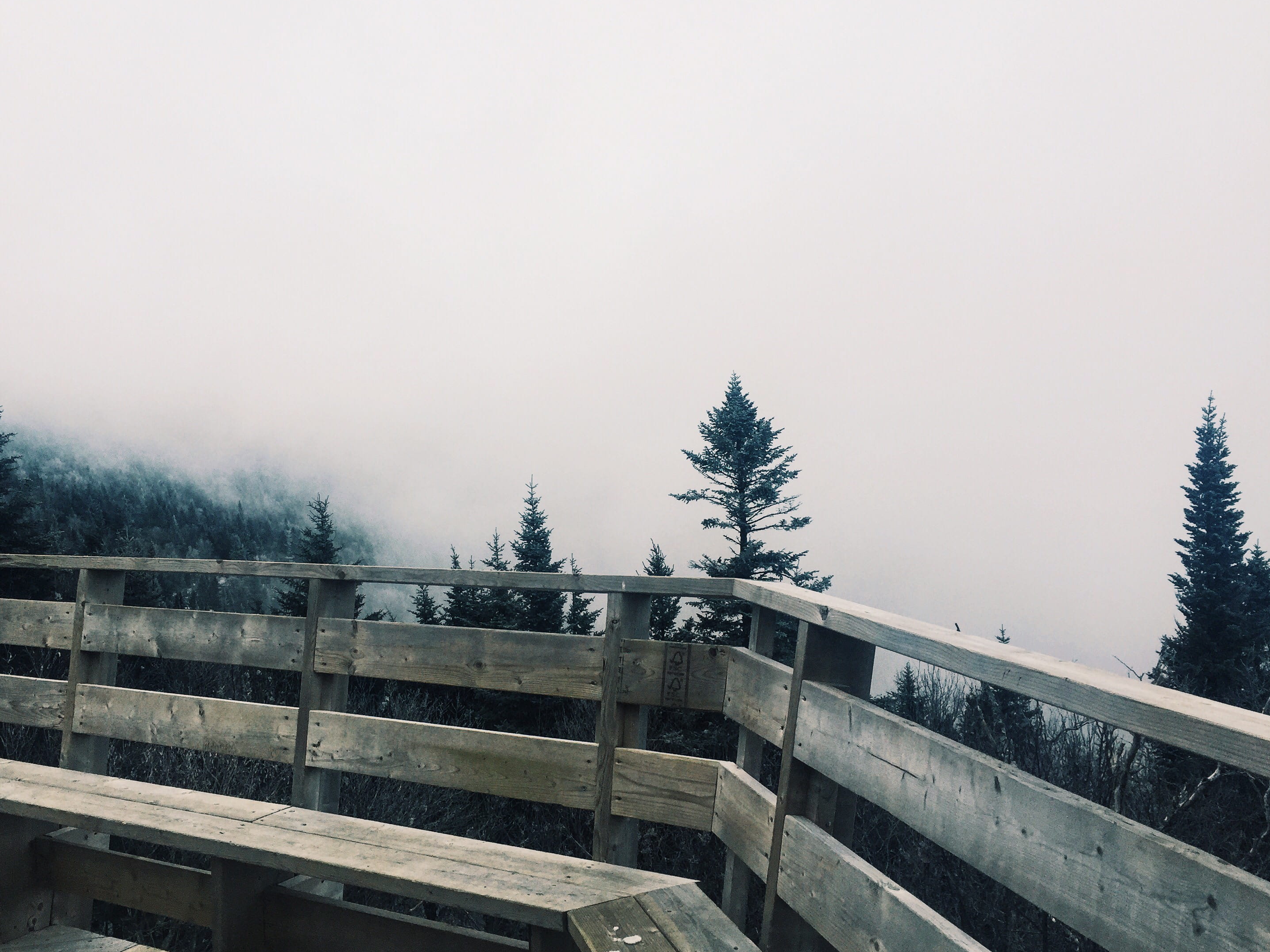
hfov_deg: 55.2
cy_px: 497
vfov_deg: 42.9
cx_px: 559
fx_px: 1211
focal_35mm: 33
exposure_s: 1/573
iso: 32
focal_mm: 4.15
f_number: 2.2
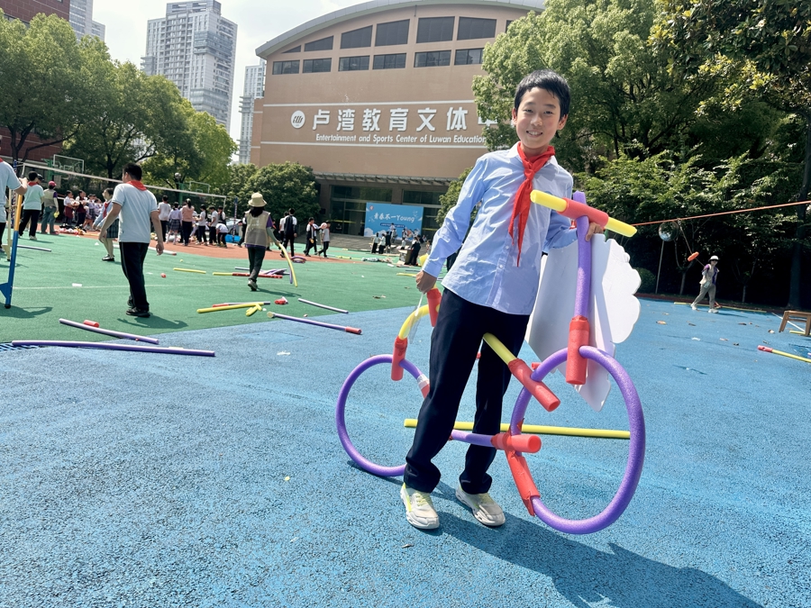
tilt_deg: -5.8
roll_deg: -6.6
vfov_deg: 56.8
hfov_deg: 71.6
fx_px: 562
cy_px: 304
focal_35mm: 24
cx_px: 406
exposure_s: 1/3717
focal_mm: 6.86
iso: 80
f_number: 1.78
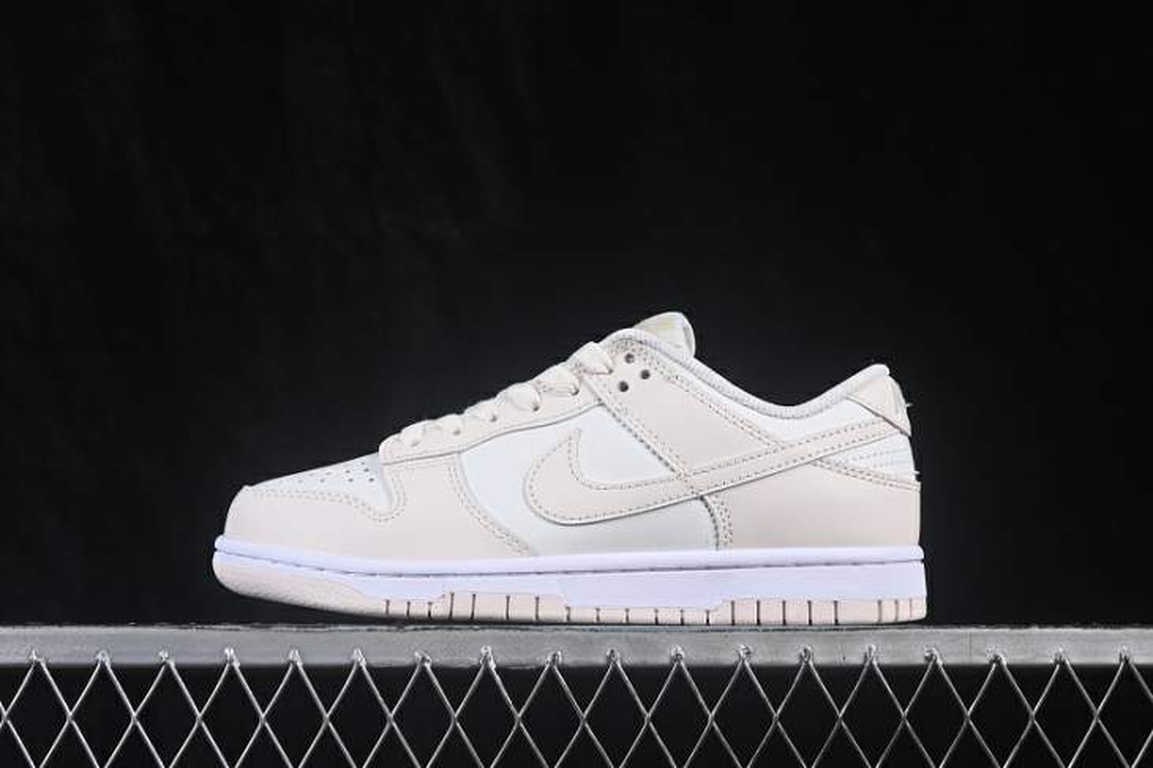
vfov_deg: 18.2
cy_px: 384
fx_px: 2401
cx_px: 576
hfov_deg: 27.0
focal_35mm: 75
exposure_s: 1/80
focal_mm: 50
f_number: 8
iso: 160
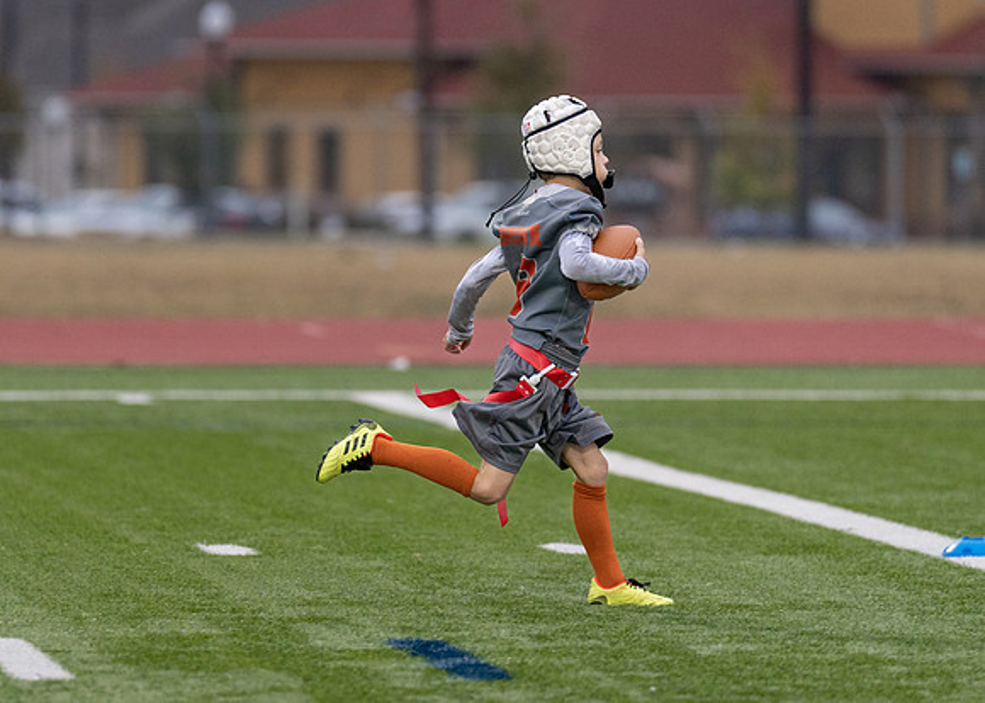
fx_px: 12125
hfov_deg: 4.7
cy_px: 273
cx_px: 381
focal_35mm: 434
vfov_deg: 3.3
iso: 800
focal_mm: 200
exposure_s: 1/1000
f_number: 2.8
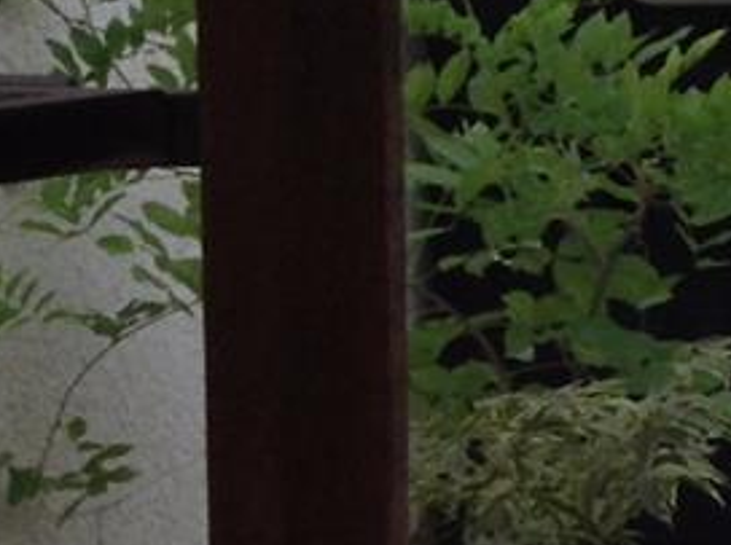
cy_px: -228
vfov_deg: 8.0
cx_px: 1693
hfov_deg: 9.7
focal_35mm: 182
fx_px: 3837
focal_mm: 3.3
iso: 25
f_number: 2.4
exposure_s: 1/308
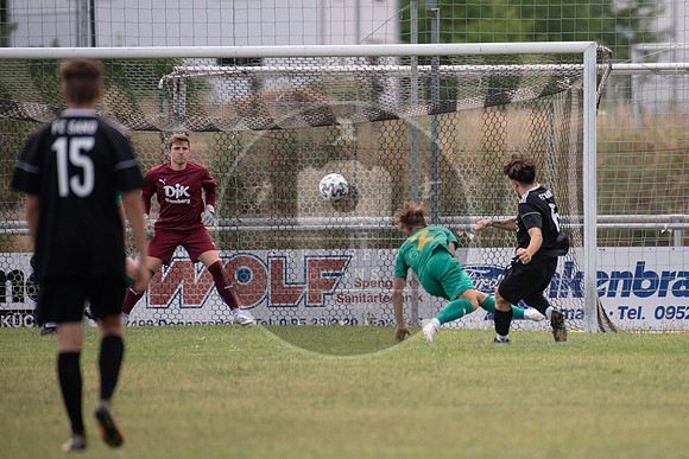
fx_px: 12772
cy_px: 174
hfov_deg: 3.1
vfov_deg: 2.1
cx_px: 479
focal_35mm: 667
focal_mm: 480
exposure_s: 1/1600
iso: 1100
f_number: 5.6
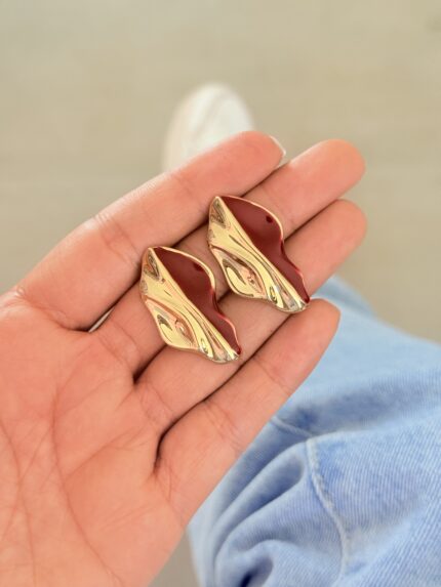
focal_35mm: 48
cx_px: 220
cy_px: 294
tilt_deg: -57.5
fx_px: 815
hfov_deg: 30.3
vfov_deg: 39.6
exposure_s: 1/60
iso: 200
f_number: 1.78
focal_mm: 6.76
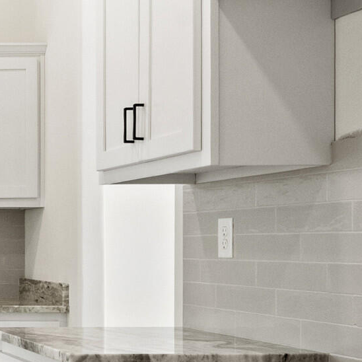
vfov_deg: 23.9
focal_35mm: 72
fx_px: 852
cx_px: -275
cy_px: 221
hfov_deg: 18.9
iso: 800
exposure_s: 1/15
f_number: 9
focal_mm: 16
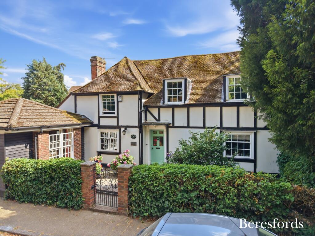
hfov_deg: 71.6
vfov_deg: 56.8
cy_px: 118
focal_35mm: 24
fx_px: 218
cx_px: 158
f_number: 1.8
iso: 400
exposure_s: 1/2000
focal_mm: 8.7
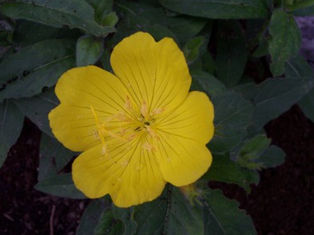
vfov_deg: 32.9
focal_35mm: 44
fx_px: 399
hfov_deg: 42.9
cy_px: 118
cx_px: 149
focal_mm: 8
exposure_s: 1/350
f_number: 4.8
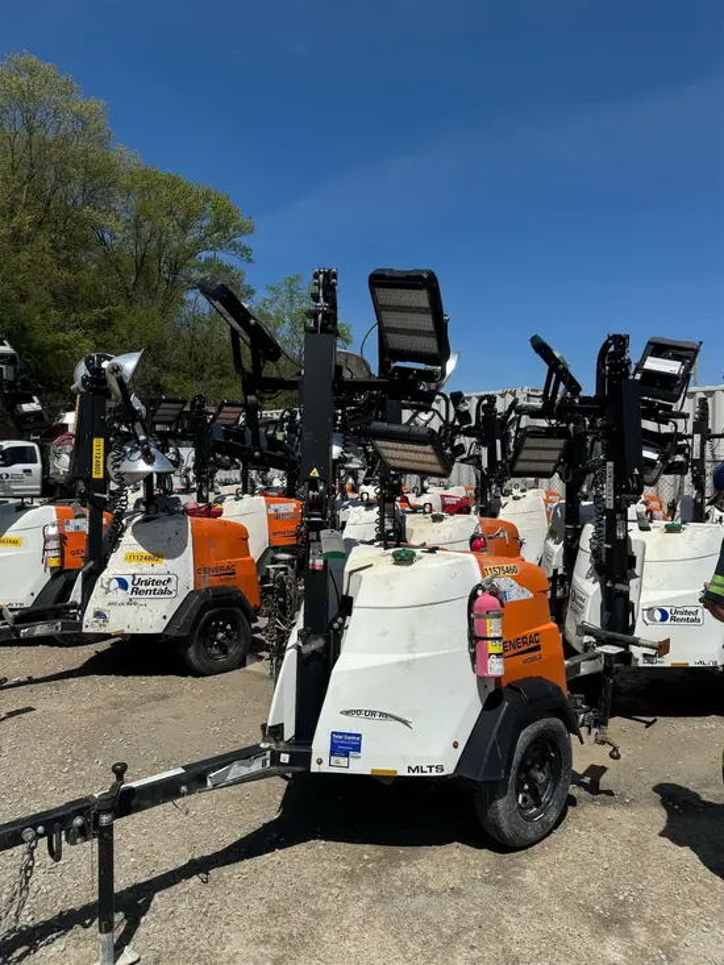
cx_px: 362
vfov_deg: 71.6
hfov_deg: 56.8
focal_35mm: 24
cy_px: 482
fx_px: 669
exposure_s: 1/9009
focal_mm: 6.76
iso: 80
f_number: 1.78
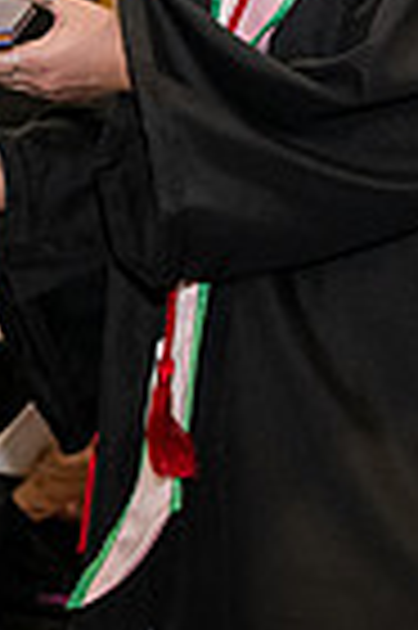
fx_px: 5080
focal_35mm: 291
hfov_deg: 4.7
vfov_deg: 7.0
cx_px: -13
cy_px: -137
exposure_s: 1/200
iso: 2500
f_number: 5.6
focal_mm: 70
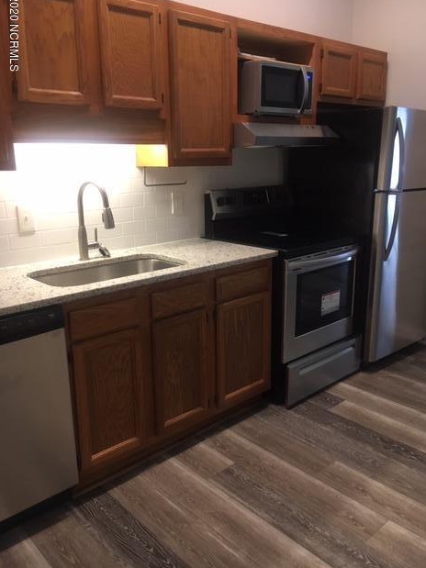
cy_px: 275
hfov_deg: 46.8
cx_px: 216
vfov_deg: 60.0
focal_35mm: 30
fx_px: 492
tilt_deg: -11.8
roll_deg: +0.1
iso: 100
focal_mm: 4.15
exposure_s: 1/30
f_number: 2.2
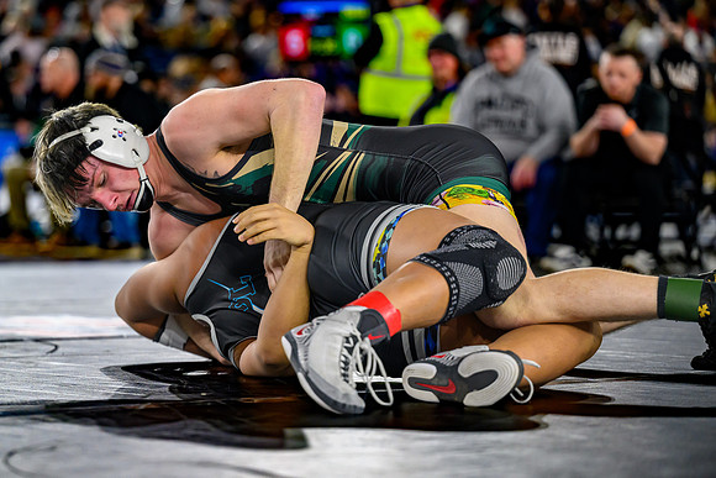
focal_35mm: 135
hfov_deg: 15.2
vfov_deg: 10.2
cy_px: 263
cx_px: 282
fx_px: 2683
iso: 1400
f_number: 2.8
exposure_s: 1/800
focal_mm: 110
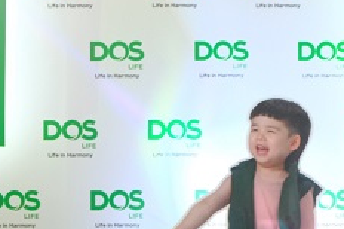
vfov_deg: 9.2
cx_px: -96
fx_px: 1412
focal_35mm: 148
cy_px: -30
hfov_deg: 13.4
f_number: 4
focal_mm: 32.9
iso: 2000
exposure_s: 1/160
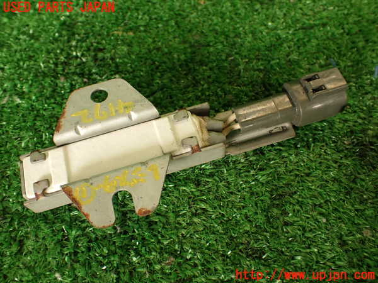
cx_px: 189
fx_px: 349
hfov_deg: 56.8
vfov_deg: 44.2
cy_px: 142
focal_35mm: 32
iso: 160
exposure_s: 1/60
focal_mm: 5.79
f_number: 2.4
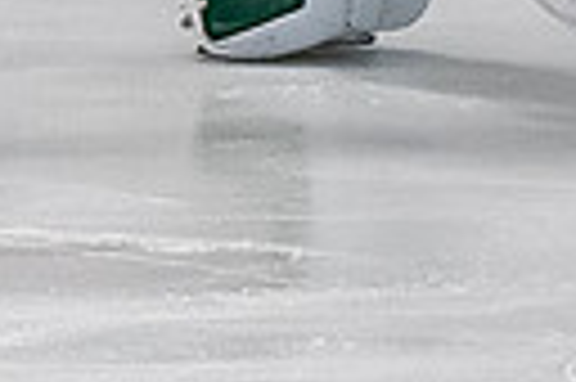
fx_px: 14989
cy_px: -281
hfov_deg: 2.2
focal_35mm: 938
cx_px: 303
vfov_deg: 1.5
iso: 1600
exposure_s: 1/800
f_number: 3.5
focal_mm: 78
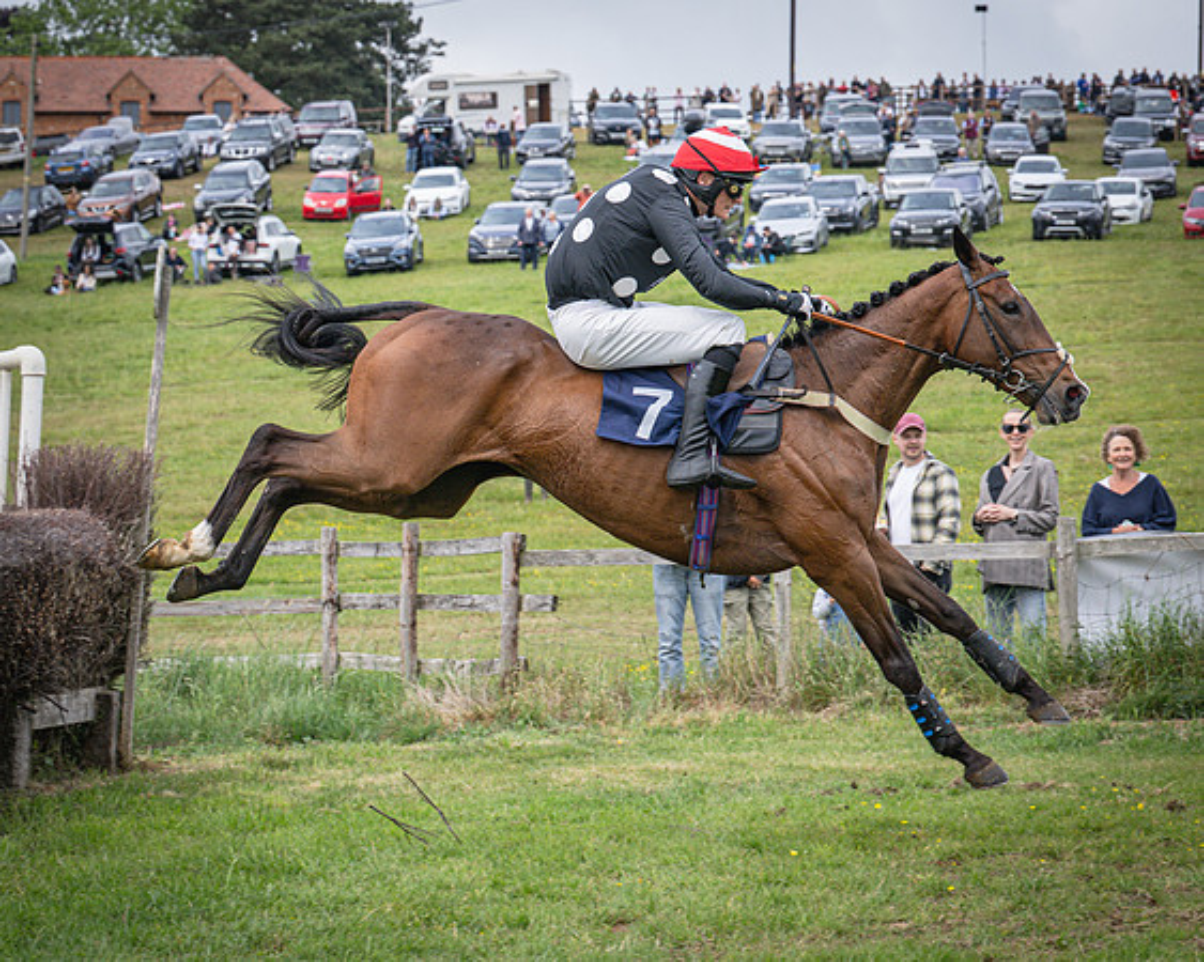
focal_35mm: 120
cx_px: 749
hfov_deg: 16.0
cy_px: 491
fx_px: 4287
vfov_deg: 12.8
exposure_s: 1/1600
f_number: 5
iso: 400
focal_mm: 70
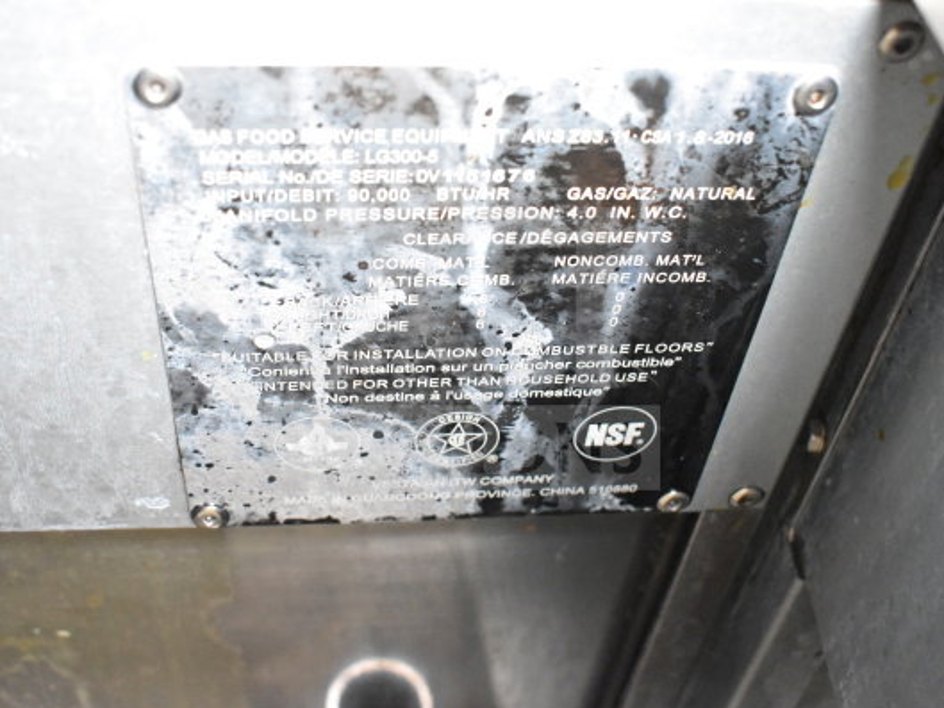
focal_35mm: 42
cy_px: 349
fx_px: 1133
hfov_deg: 45.2
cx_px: 459
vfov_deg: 34.7
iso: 6400
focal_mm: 25
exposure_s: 1/125
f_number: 5.6
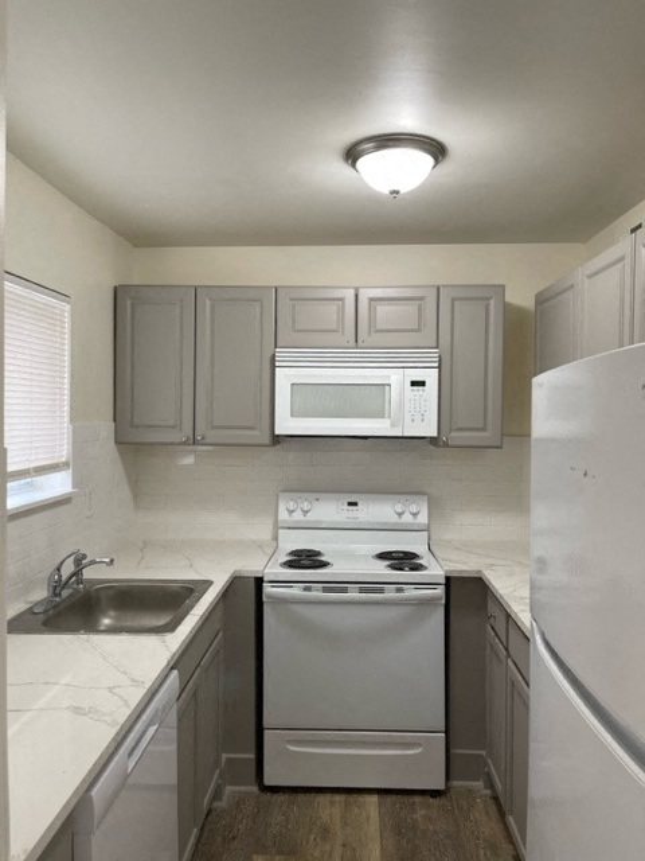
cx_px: 322
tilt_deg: +0.3
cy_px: 430
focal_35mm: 26
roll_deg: -1.1
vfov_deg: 67.3
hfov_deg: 53.1
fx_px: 646
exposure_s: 1/60
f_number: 1.6
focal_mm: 5.1
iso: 64
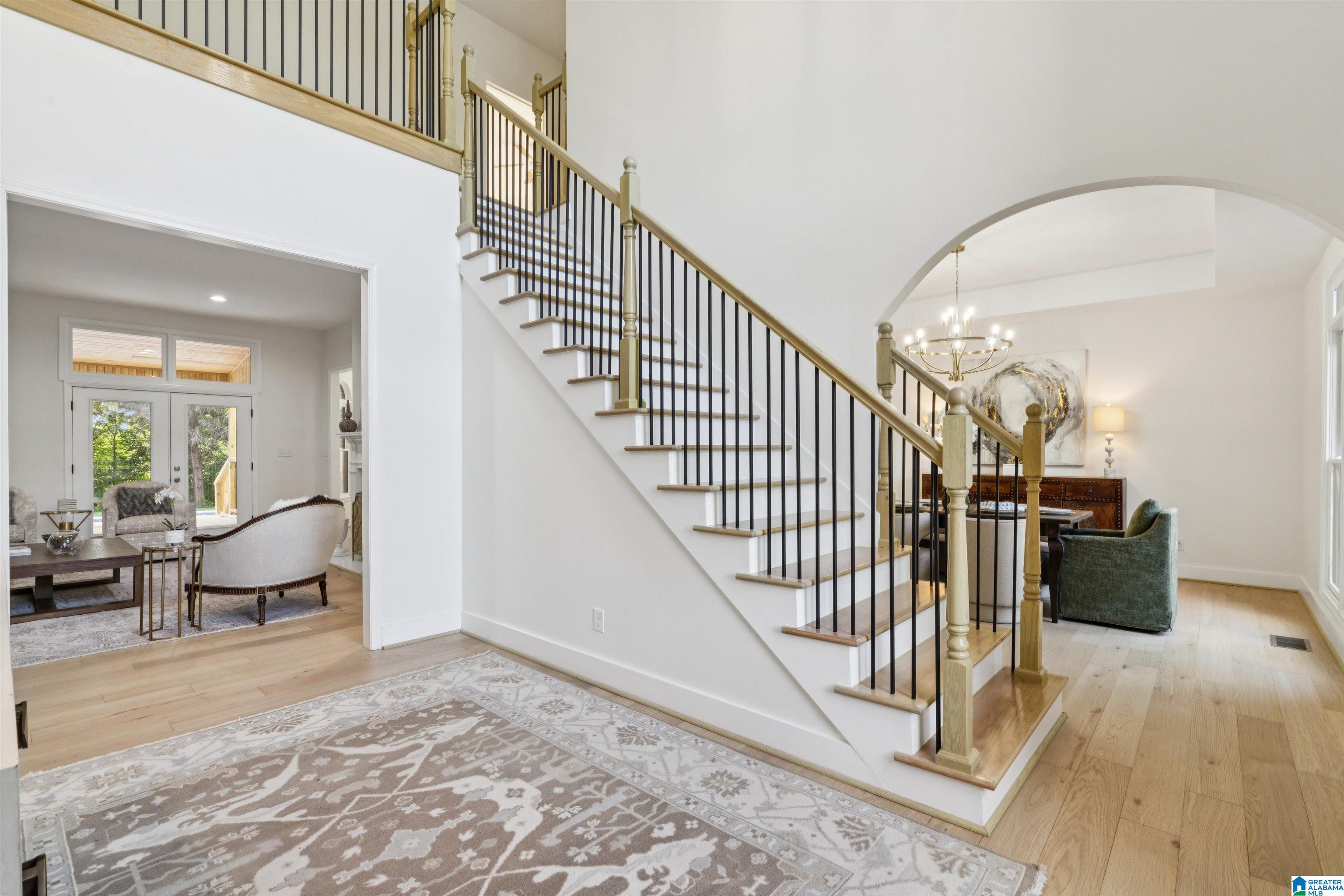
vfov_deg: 73.7
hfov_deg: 96.7
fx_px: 597
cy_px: 448
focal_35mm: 16
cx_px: 672
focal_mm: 16
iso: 400
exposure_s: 1/10
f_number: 13
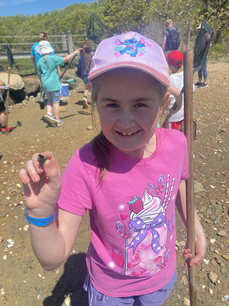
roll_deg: +2.6
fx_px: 229
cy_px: 153
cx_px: 114
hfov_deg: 53.1
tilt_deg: -22.7
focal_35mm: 26
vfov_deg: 67.3
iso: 32
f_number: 1.8
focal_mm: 4.25
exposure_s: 1/2817
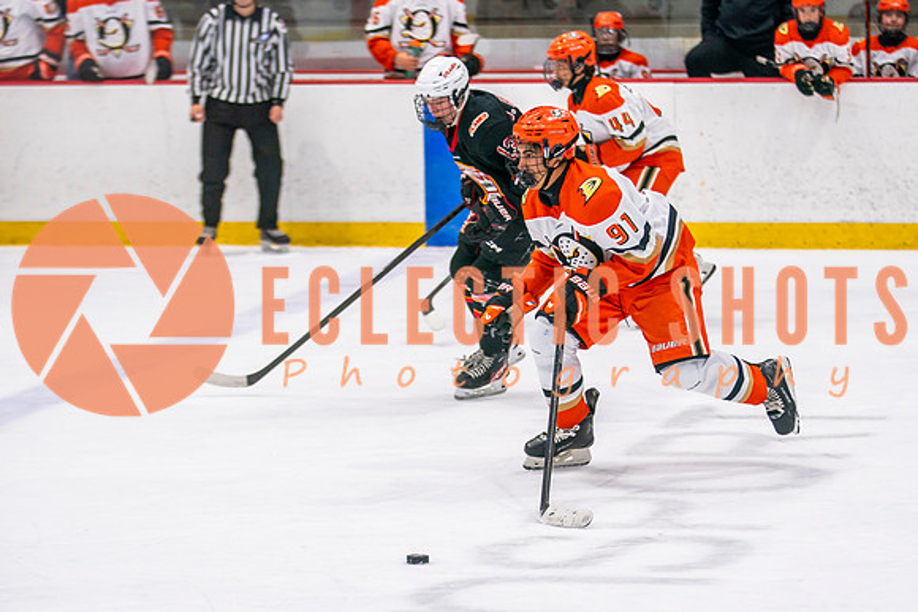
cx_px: 527
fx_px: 4864
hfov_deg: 10.8
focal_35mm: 191
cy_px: 342
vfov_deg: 7.2
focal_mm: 120
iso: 640
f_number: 2.8
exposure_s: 1/640
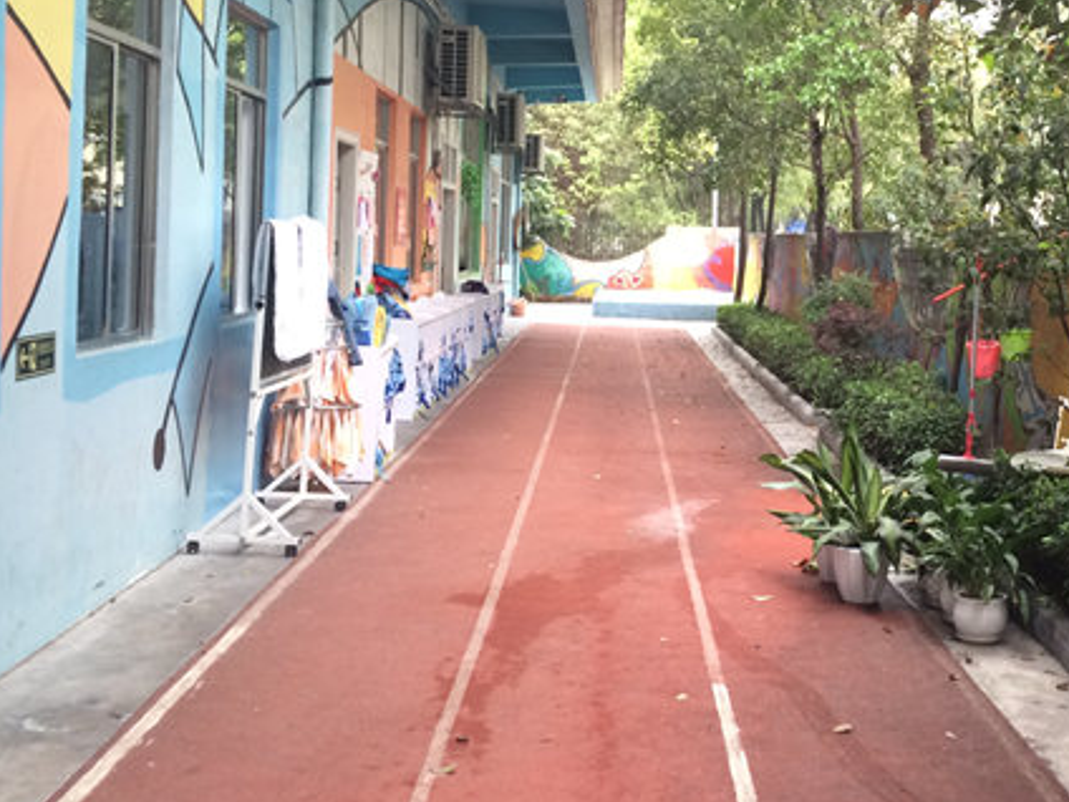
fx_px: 1266
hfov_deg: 45.4
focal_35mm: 41
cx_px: 671
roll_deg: -1.6
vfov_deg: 35.1
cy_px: 391
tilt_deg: -2.3
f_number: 2.2
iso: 50
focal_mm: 4.15
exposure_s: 1/30
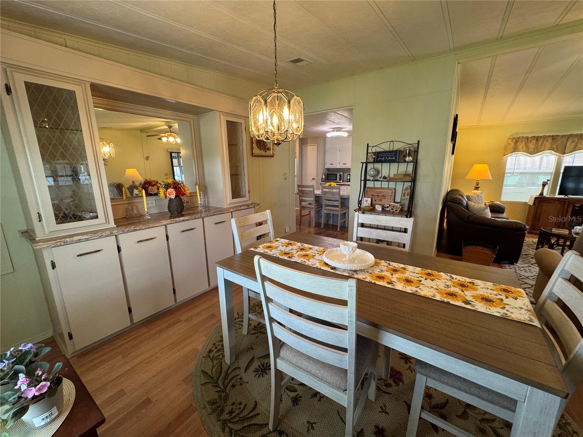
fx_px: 236
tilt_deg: -12.5
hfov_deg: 102.1
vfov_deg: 85.7
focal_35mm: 14
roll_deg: +0.1
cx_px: 292
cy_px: 218
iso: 200
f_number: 2.2
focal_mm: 2.22
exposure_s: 1/60
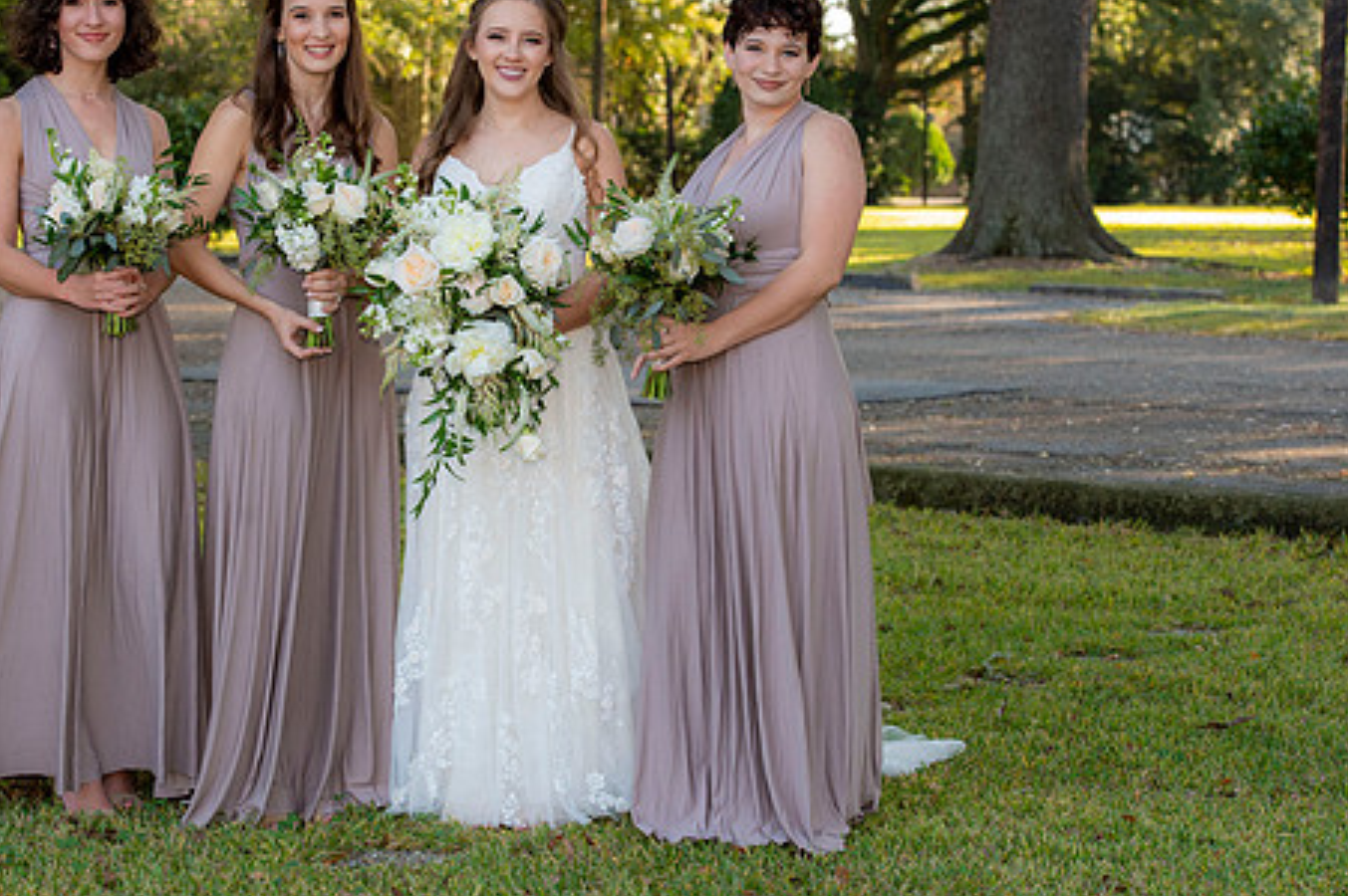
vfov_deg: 15.2
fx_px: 3367
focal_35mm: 90
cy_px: 370
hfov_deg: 22.6
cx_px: 529
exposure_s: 1/400
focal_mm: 70
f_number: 6.3
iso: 1250
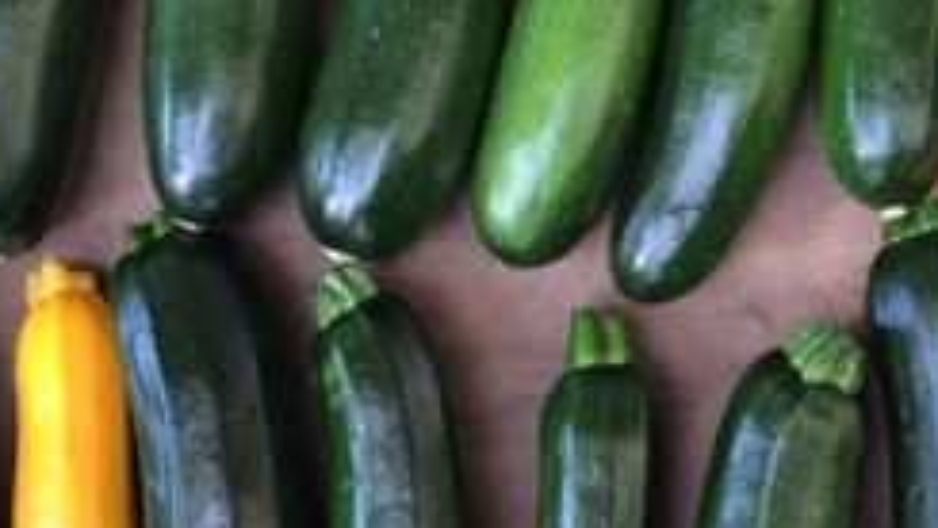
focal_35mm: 62
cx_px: 624
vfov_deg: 19.4
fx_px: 1543
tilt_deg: -85.3
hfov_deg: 33.5
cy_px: 318
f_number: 2.2
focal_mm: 4.15
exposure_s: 1/40
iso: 32
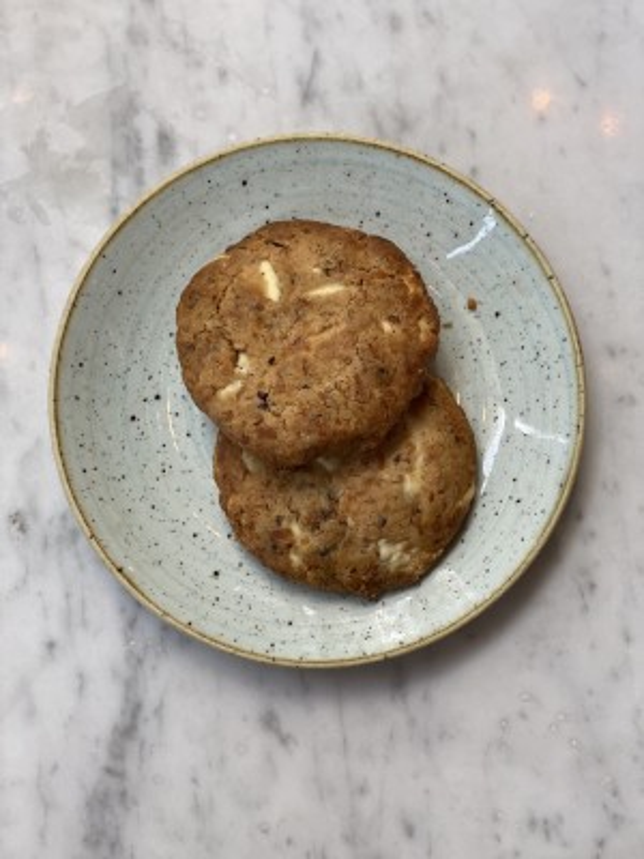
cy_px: 430
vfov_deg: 36.8
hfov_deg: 28.0
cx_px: 322
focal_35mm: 52
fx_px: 1290
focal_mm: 6
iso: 64
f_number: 2
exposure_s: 1/100
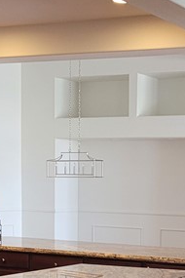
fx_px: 748
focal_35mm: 97
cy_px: 300
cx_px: 145
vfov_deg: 20.1
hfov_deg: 14.0
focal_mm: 5.4
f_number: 1.8
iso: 250
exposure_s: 1/60
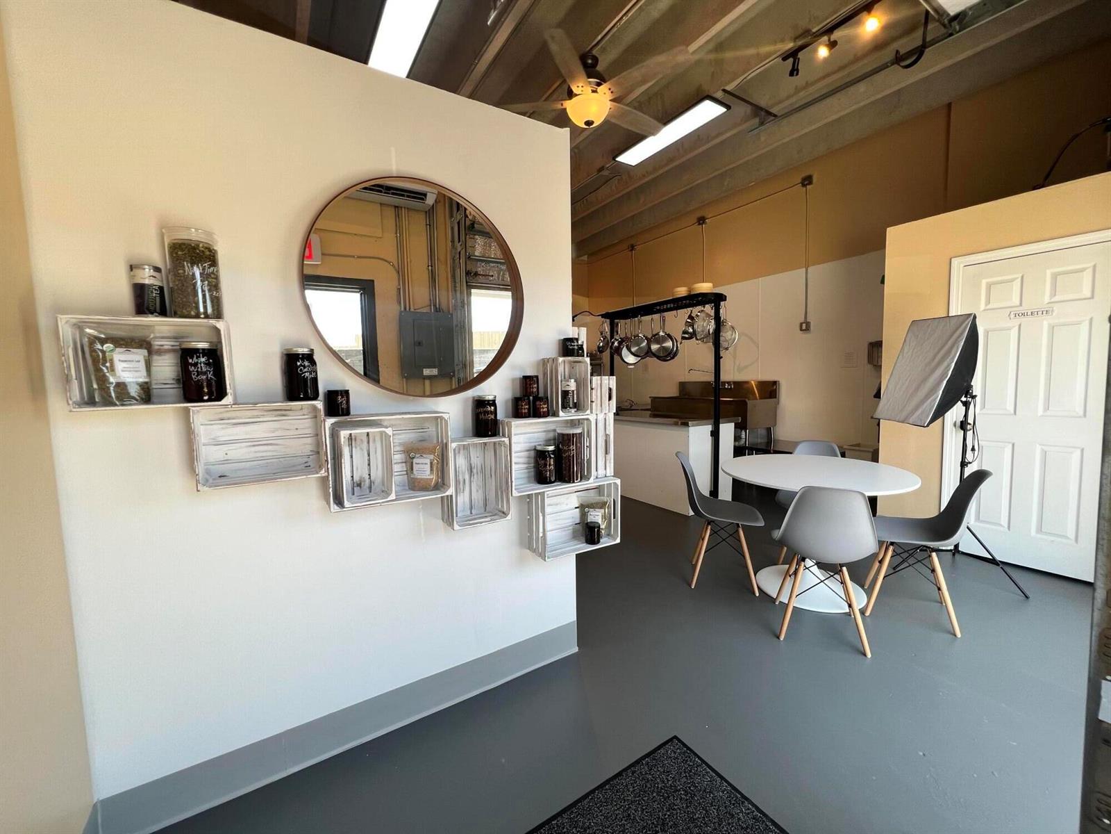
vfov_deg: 89.9
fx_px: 417
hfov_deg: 106.2
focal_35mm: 13
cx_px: 556
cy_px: 417
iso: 40
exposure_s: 1/120
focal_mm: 1.57
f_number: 1.8
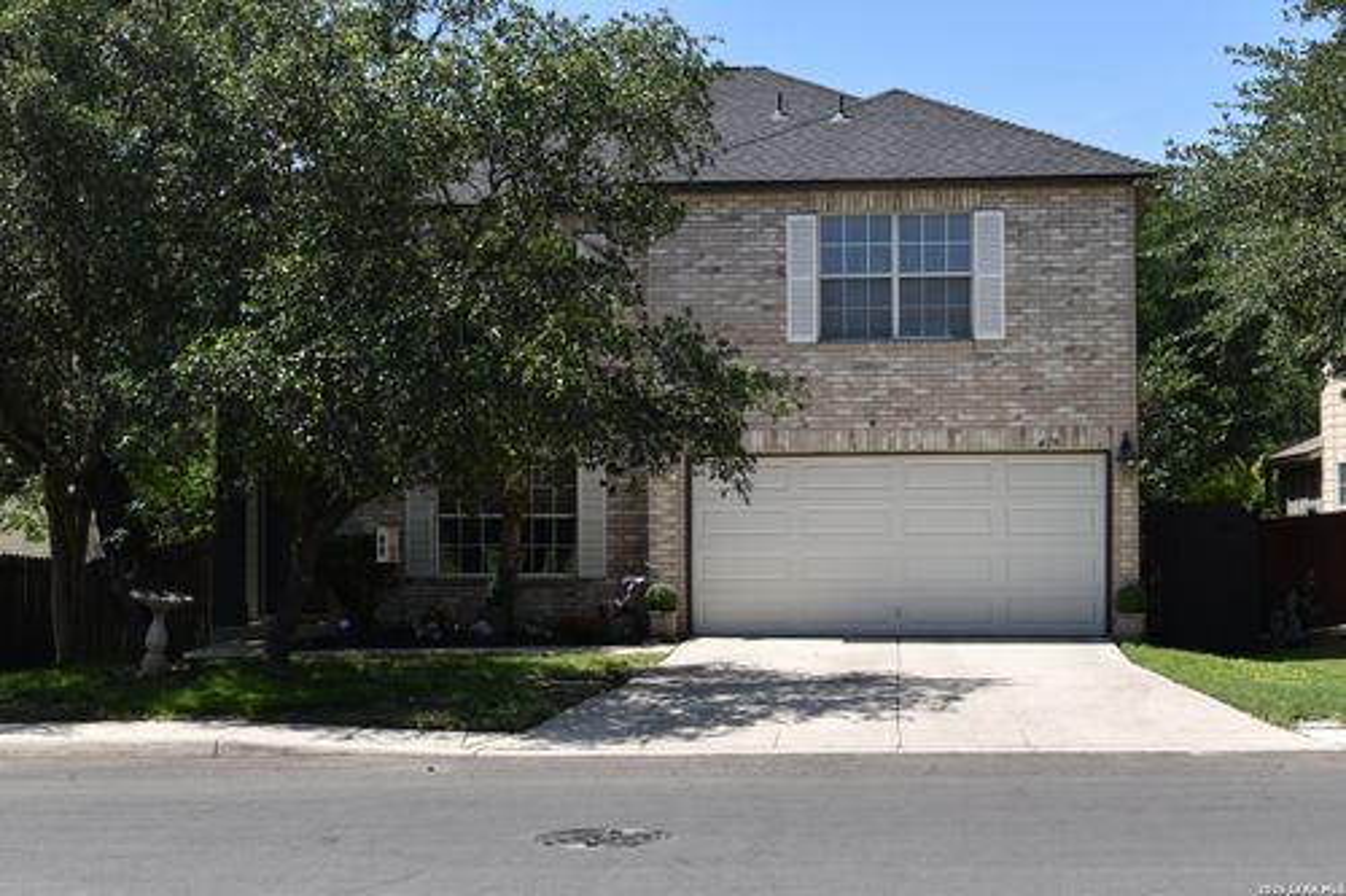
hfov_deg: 33.4
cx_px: 673
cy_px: 448
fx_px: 2242
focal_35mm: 60
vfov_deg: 22.6
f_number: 10
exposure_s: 1/200
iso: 100
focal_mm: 40
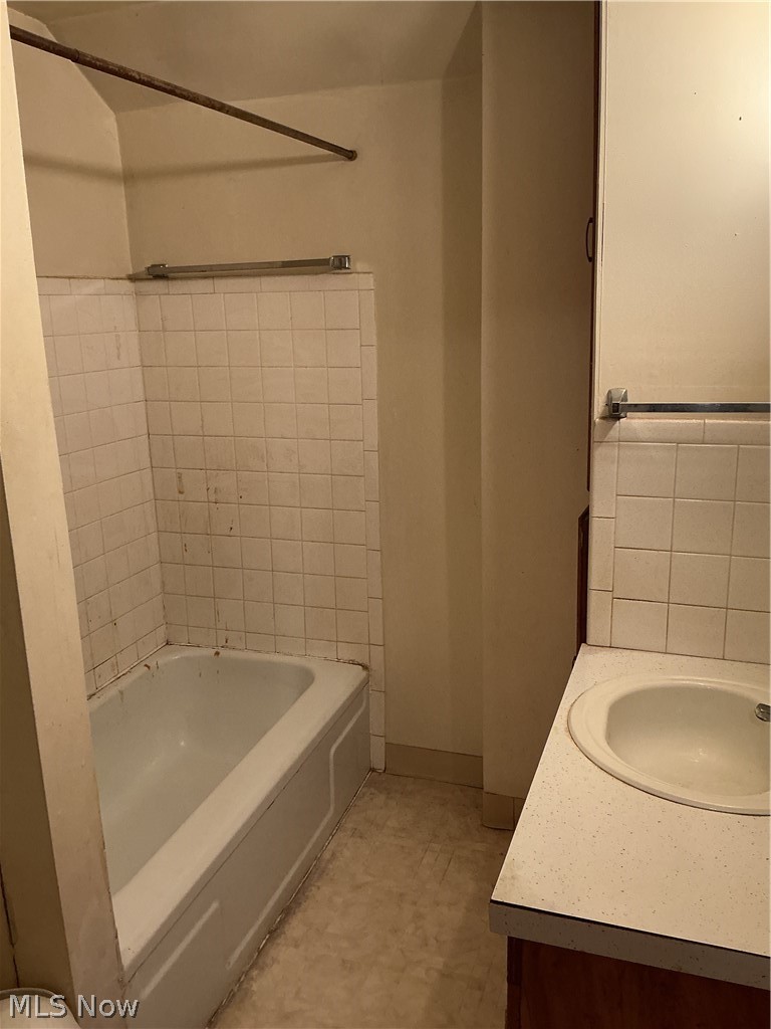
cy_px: 514
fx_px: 861
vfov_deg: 61.7
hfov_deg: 48.2
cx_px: 386
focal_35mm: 29
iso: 125
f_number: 1.8
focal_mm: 3
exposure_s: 1/60
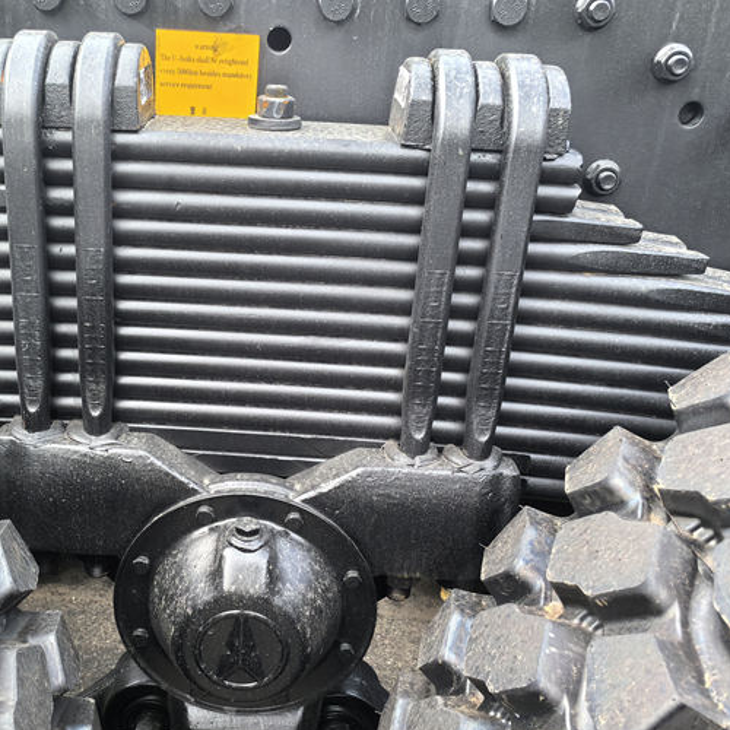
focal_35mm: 41
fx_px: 978
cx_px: 245
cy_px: 368
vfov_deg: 40.9
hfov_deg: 40.4
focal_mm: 5.75
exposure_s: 1/985
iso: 160
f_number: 2
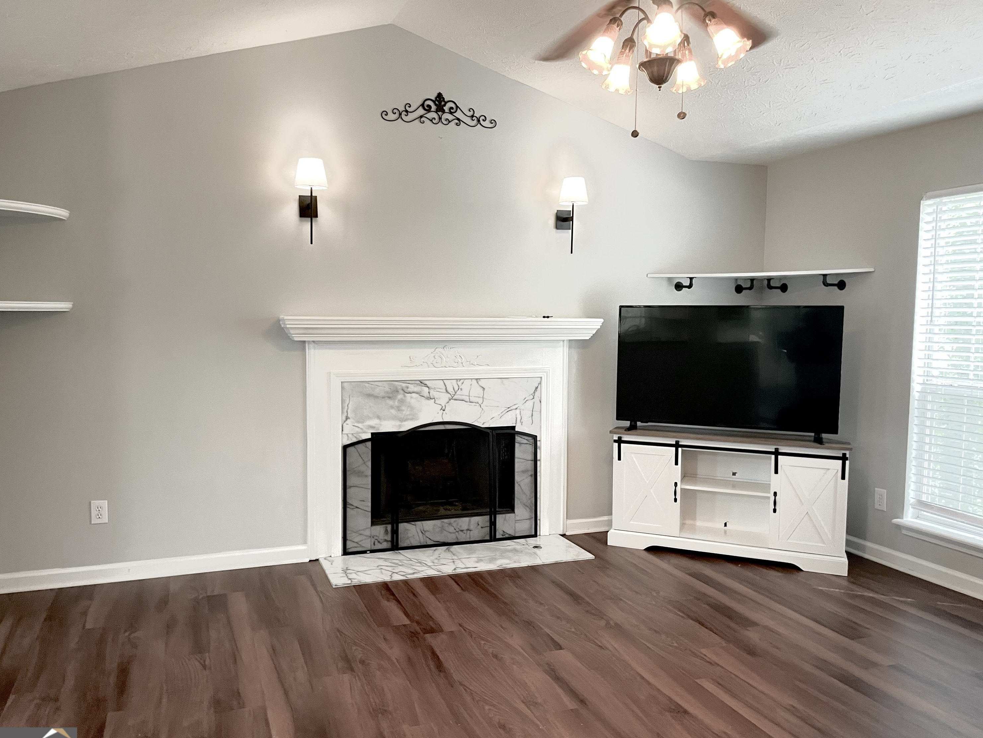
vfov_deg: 51.3
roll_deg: +0.3
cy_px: 382
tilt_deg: -4.9
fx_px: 767
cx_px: 473
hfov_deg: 65.3
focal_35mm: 27
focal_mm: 4.2
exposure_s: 1/60
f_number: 1.6
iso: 250
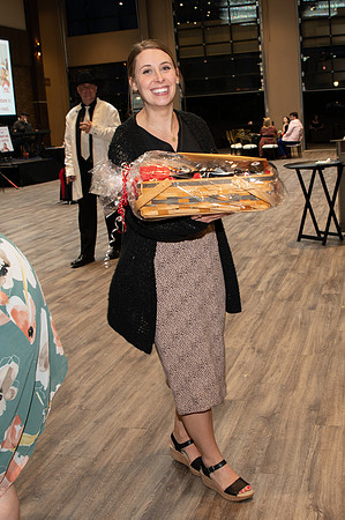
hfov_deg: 31.5
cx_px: 222
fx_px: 609
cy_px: 244
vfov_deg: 46.2
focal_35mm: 42
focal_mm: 24
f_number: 4
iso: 500
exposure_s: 1/60
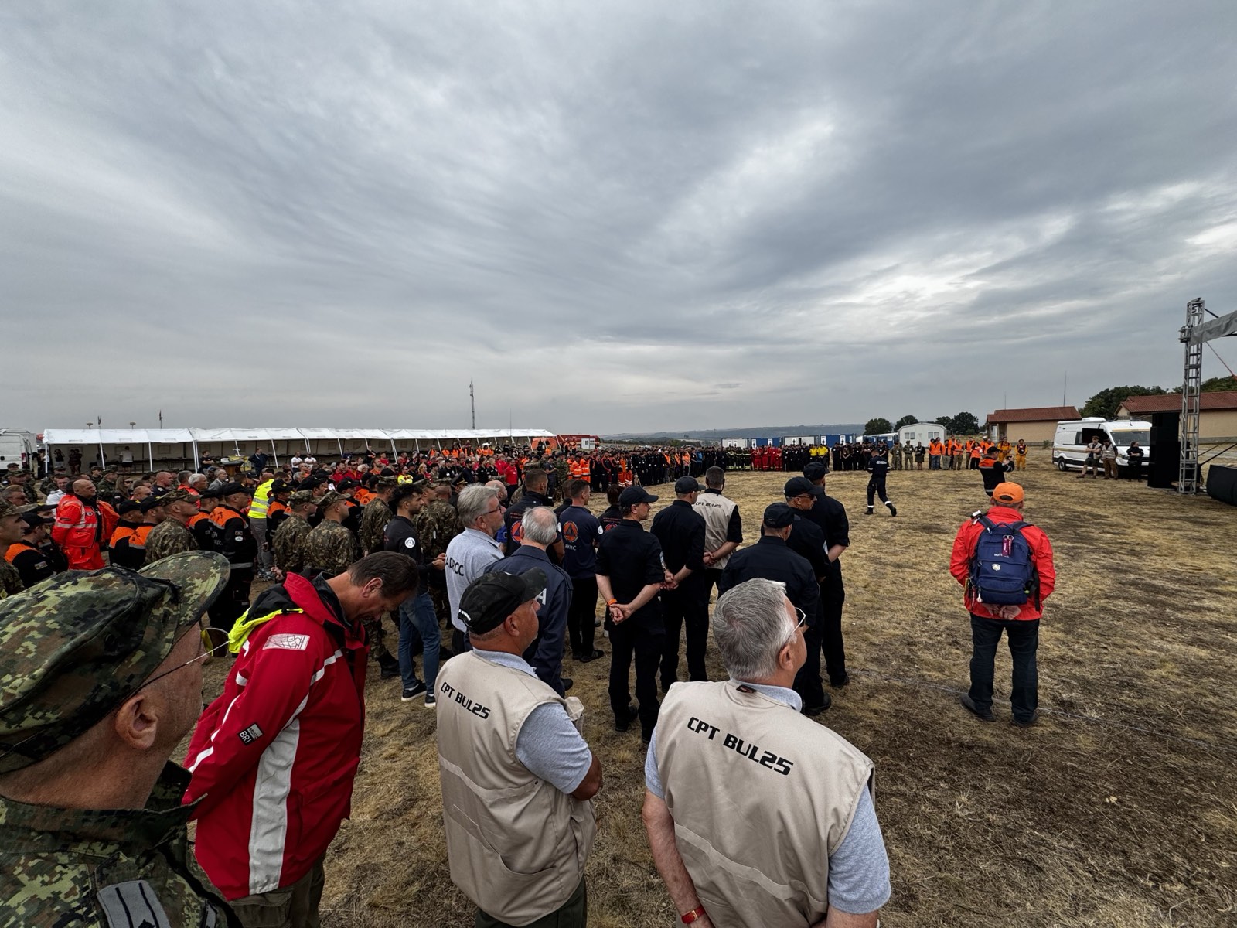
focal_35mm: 14
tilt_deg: -3.3
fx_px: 500
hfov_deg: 102.1
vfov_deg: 85.7
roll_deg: +2.1
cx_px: 618
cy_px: 464
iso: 50
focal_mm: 2.22
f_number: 2.2
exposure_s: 1/1063
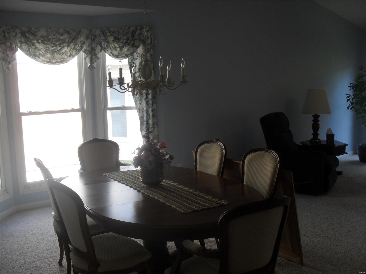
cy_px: 137
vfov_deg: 40.7
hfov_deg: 52.6
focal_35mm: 35
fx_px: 370
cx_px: 183
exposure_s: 1/60
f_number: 3.2
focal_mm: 6.3
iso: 100
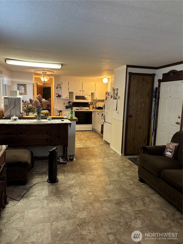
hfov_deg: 53.1
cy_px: 122
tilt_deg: -9.2
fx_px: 183
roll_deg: -2.8
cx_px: 92
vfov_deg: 67.3
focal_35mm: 26
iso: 250
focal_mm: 5.96
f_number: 1.6
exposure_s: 1/60
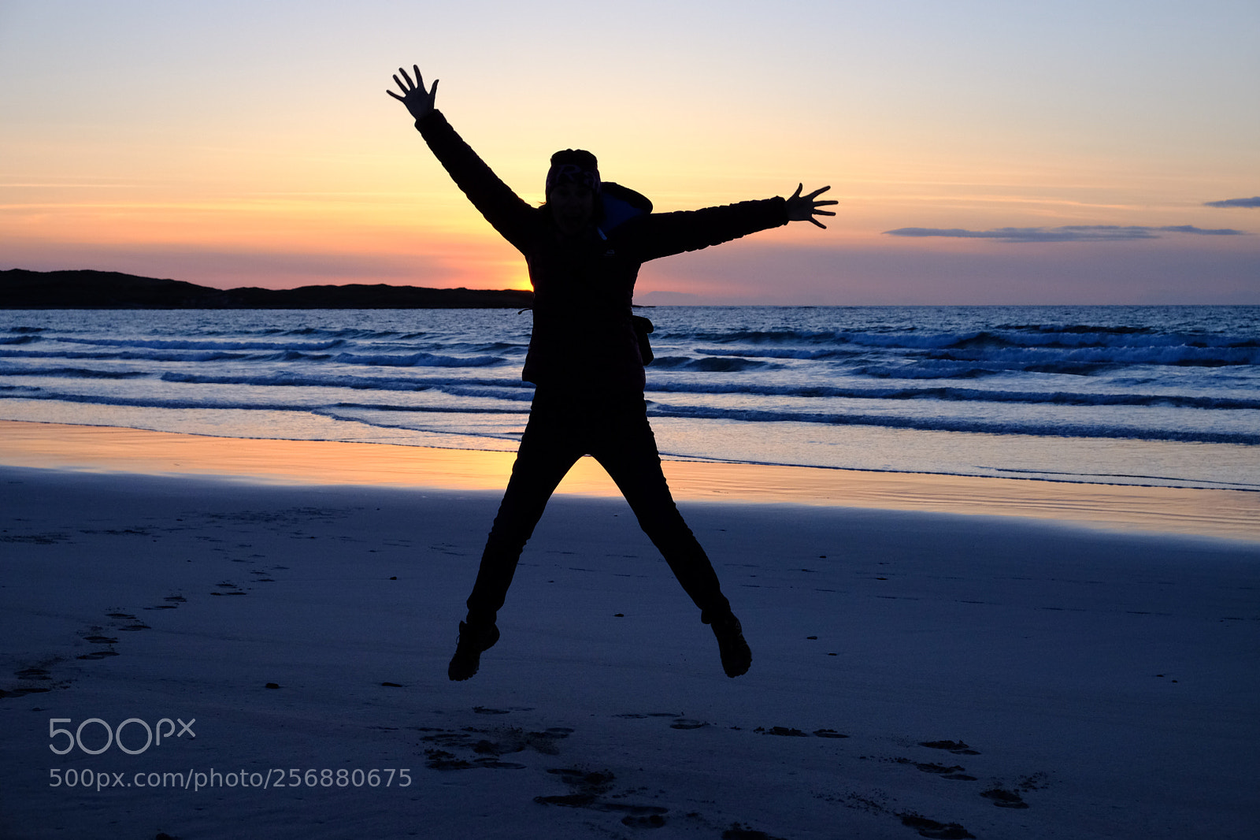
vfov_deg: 23.0
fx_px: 2064
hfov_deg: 33.9
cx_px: 630
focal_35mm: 59
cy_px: 420
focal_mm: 39
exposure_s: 1/680
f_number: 7.1
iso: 1600
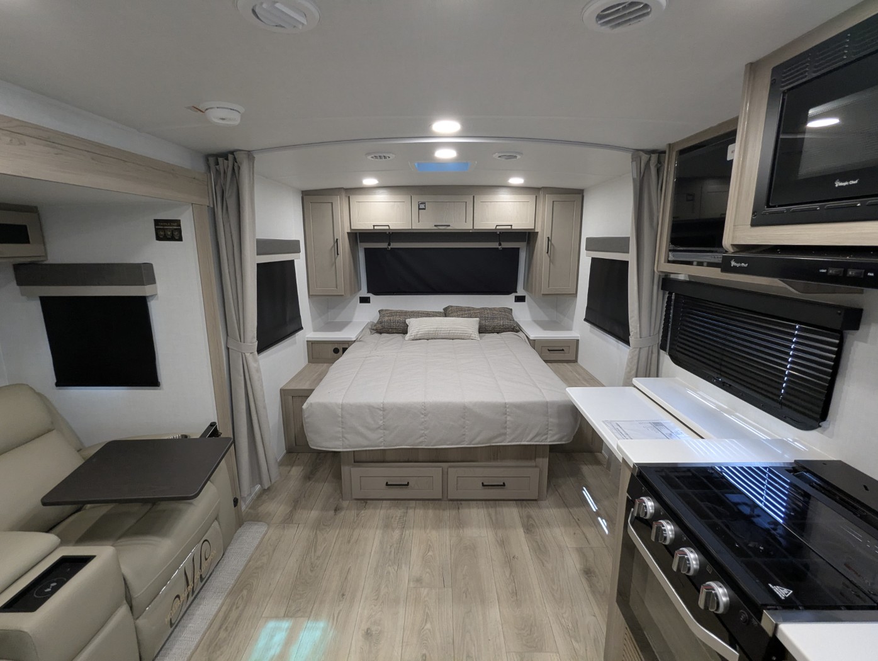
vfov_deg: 78.2
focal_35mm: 16
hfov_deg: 94.4
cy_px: 330
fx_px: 406
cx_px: 439
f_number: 2.2
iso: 150
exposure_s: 1/44.6
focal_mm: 2.35
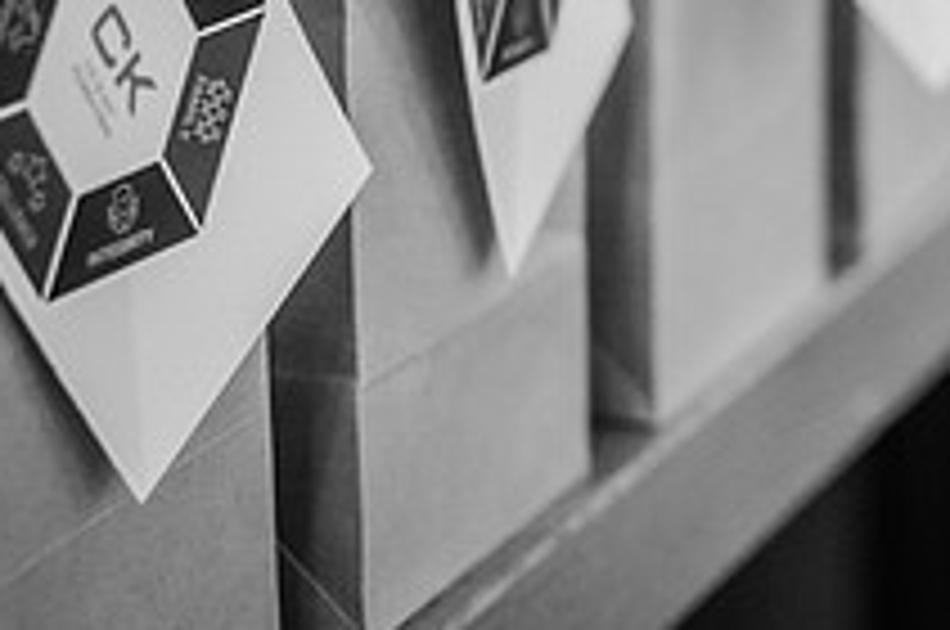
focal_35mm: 144
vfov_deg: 9.3
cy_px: -180
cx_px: 918
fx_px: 3794
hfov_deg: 14.1
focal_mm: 35
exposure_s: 1/25
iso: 1600
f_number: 2.5
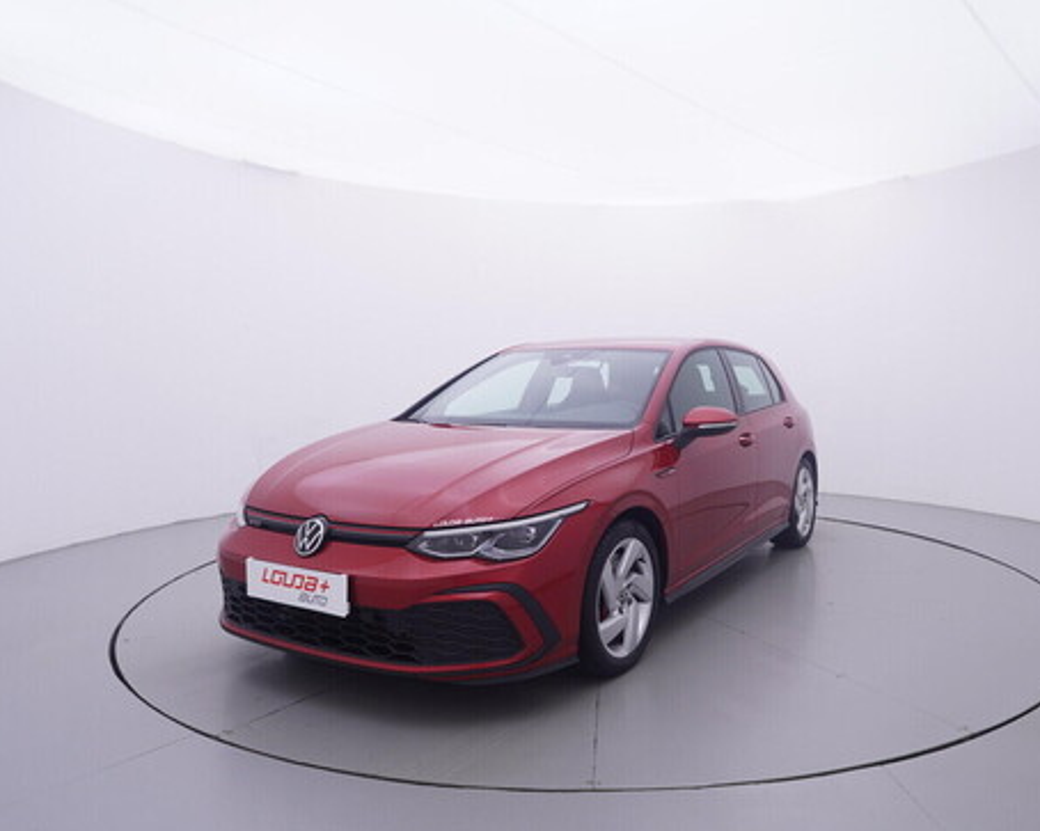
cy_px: 418
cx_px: 622
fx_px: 787
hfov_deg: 66.3
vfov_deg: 55.7
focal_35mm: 26
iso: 200
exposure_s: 1/80
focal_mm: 15
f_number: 5
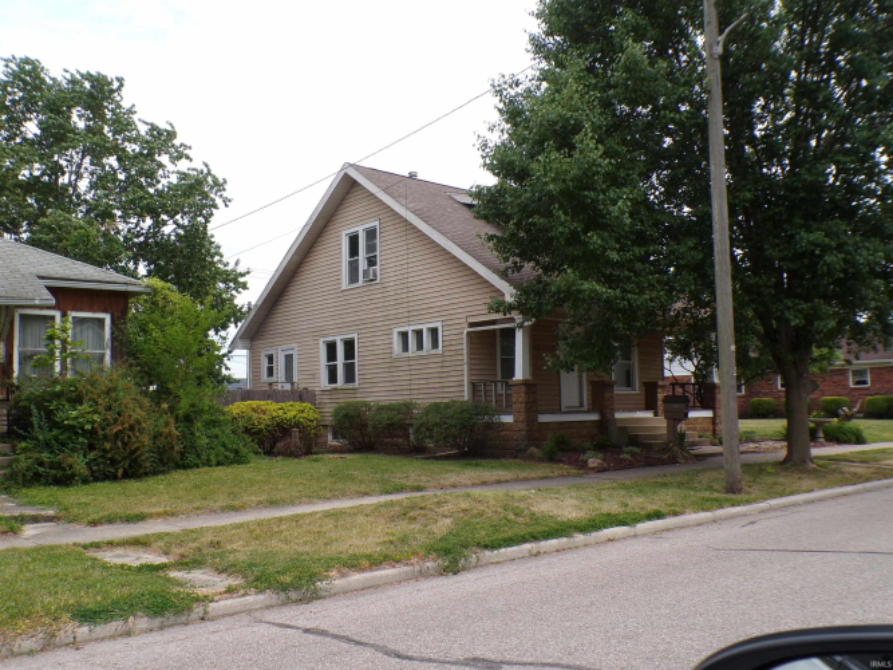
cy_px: 335
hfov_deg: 56.8
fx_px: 825
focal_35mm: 32
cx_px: 446
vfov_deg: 44.1
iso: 100
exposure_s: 1/400
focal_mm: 5.8
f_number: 4.8
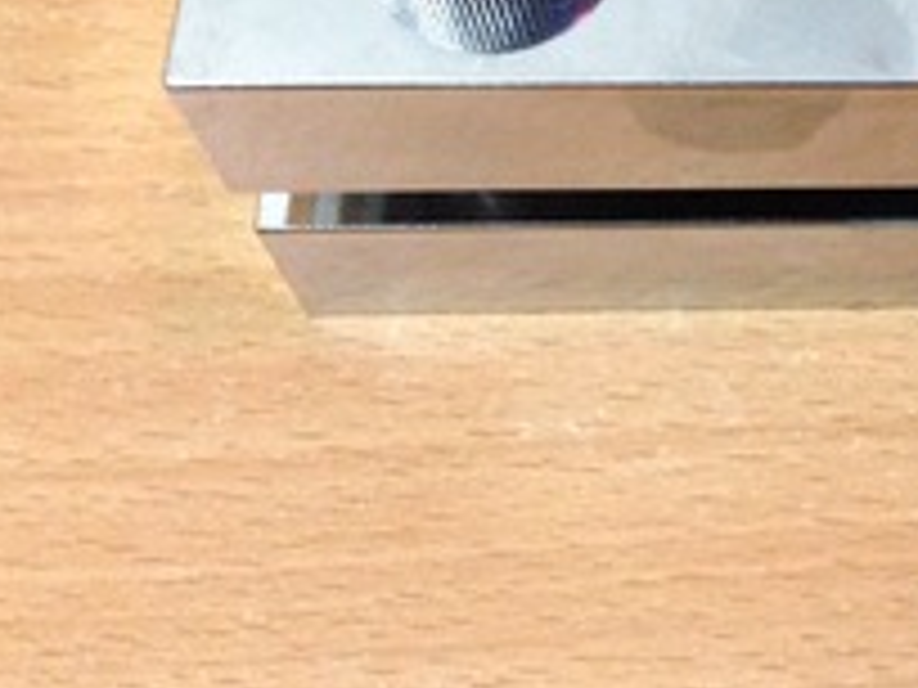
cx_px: 1138
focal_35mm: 89
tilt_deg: -60.0
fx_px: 2360
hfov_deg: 20.4
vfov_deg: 15.9
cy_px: -164
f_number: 2.4
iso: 400
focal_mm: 4.12
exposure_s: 1/20
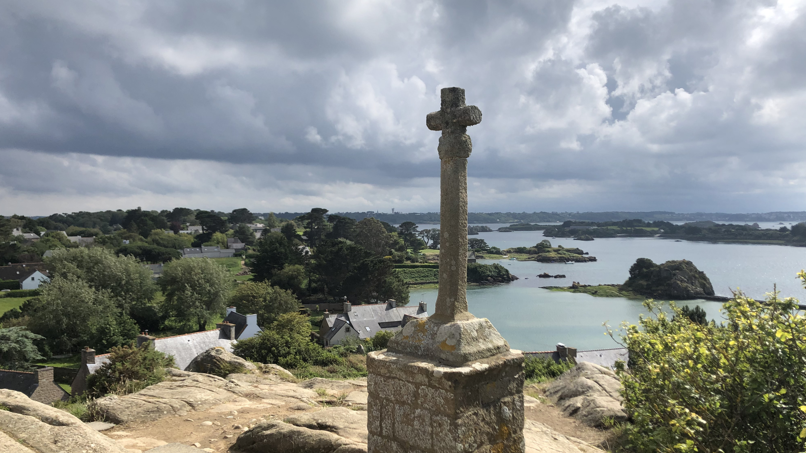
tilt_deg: -1.5
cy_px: 241
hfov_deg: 62.6
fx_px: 663
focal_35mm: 31
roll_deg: +1.3
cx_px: 401
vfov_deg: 37.8
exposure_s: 1/3247
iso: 25
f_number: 1.8
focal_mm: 4
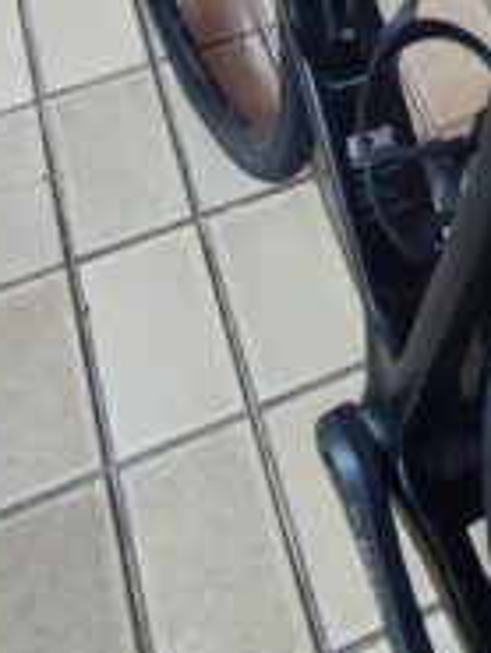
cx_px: 770
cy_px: -201
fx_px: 1568
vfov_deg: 21.3
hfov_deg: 16.1
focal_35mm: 83
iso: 222
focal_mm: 1.65
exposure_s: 1/120
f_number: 2.2
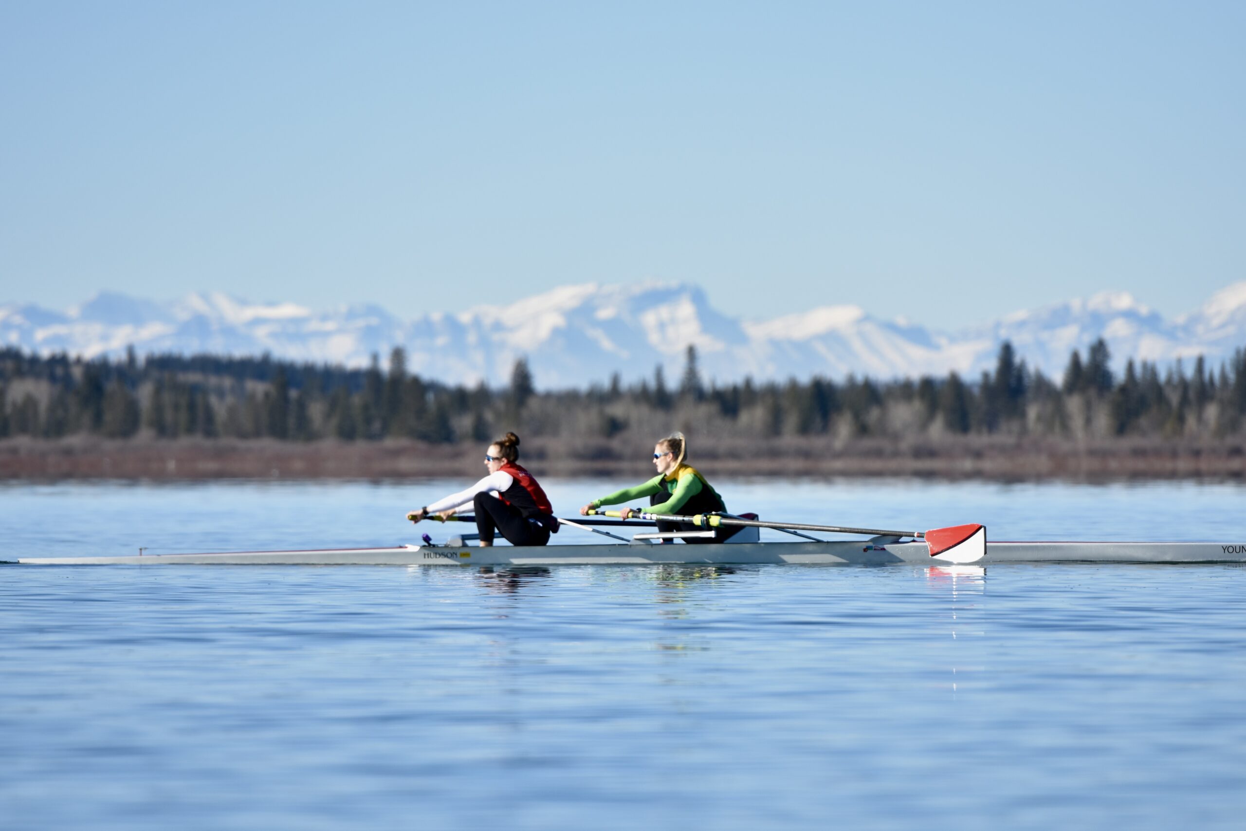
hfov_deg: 6.9
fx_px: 10383
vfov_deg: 4.6
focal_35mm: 300
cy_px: 416
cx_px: 623
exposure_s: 1/2500
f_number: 3.5
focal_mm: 200
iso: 200
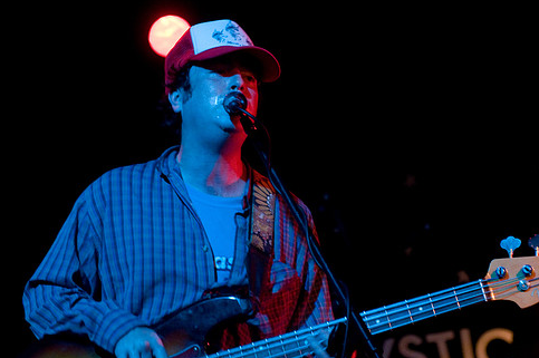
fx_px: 1885
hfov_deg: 16.3
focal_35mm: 126
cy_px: 192
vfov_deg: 10.9
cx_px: 275
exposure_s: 1/40
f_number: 2.8
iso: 1250
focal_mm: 70
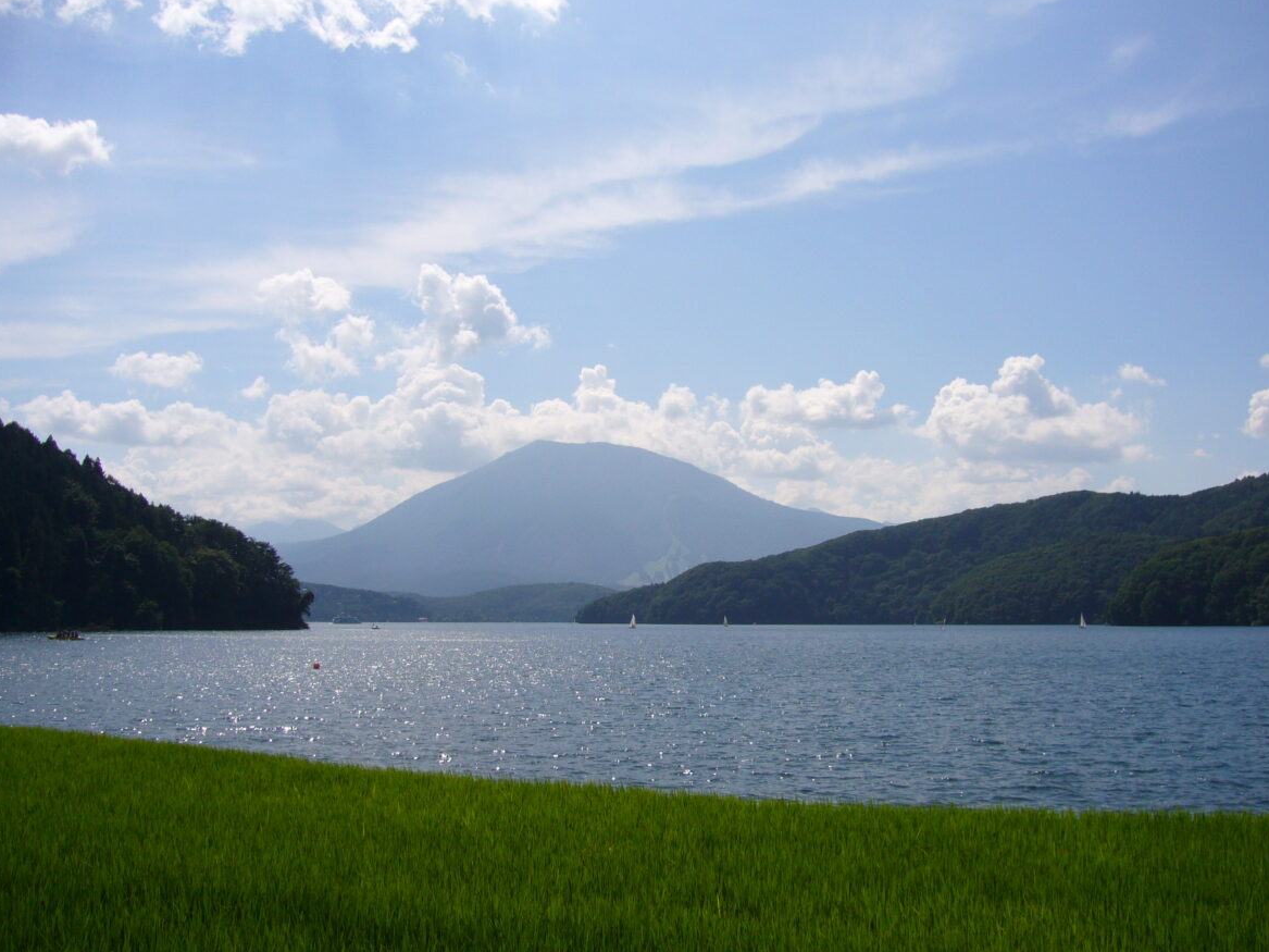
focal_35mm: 36
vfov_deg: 39.6
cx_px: 646
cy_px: 468
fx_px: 1320
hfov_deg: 51.4
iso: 80
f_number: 5.6
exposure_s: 1/1000
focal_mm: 5.8
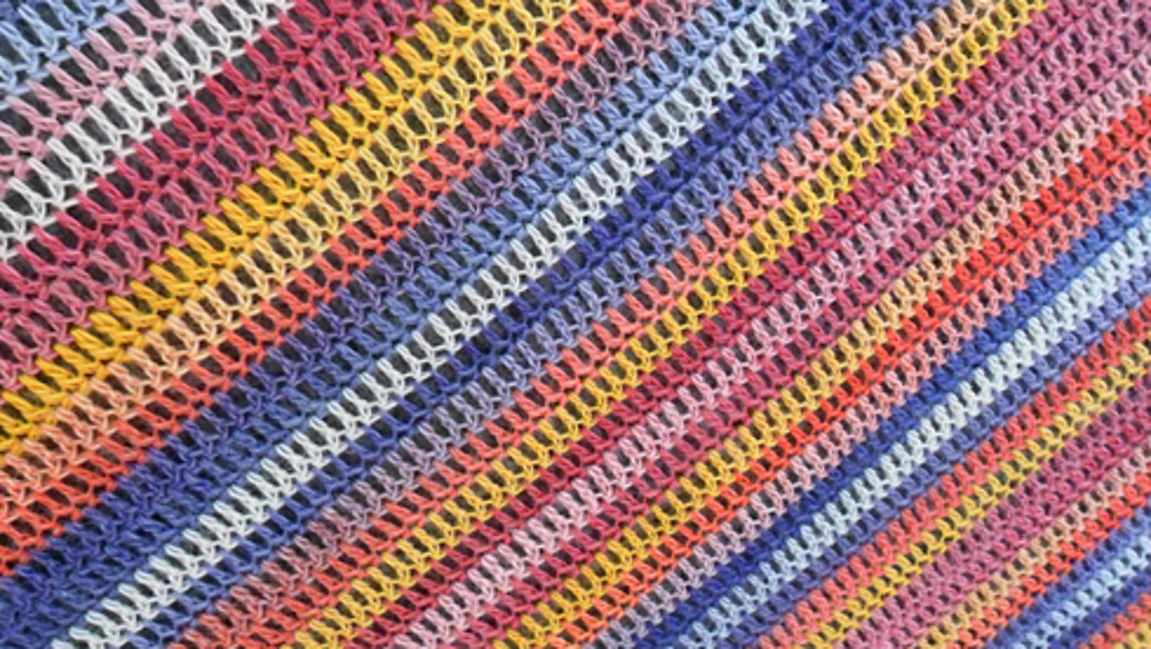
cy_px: 363
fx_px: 916
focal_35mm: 30
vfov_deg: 38.9
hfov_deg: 64.3
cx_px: 576
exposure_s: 1/30
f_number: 3.5
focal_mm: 4.9
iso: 400
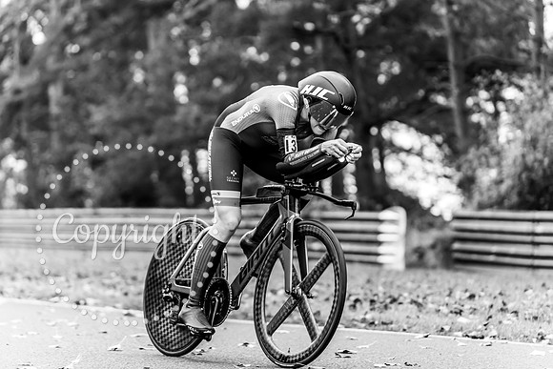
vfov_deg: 8.4
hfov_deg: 12.6
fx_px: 2511
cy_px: 184
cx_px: 276
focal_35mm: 163
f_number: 3.5
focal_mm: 163
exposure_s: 1/1000
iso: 1250
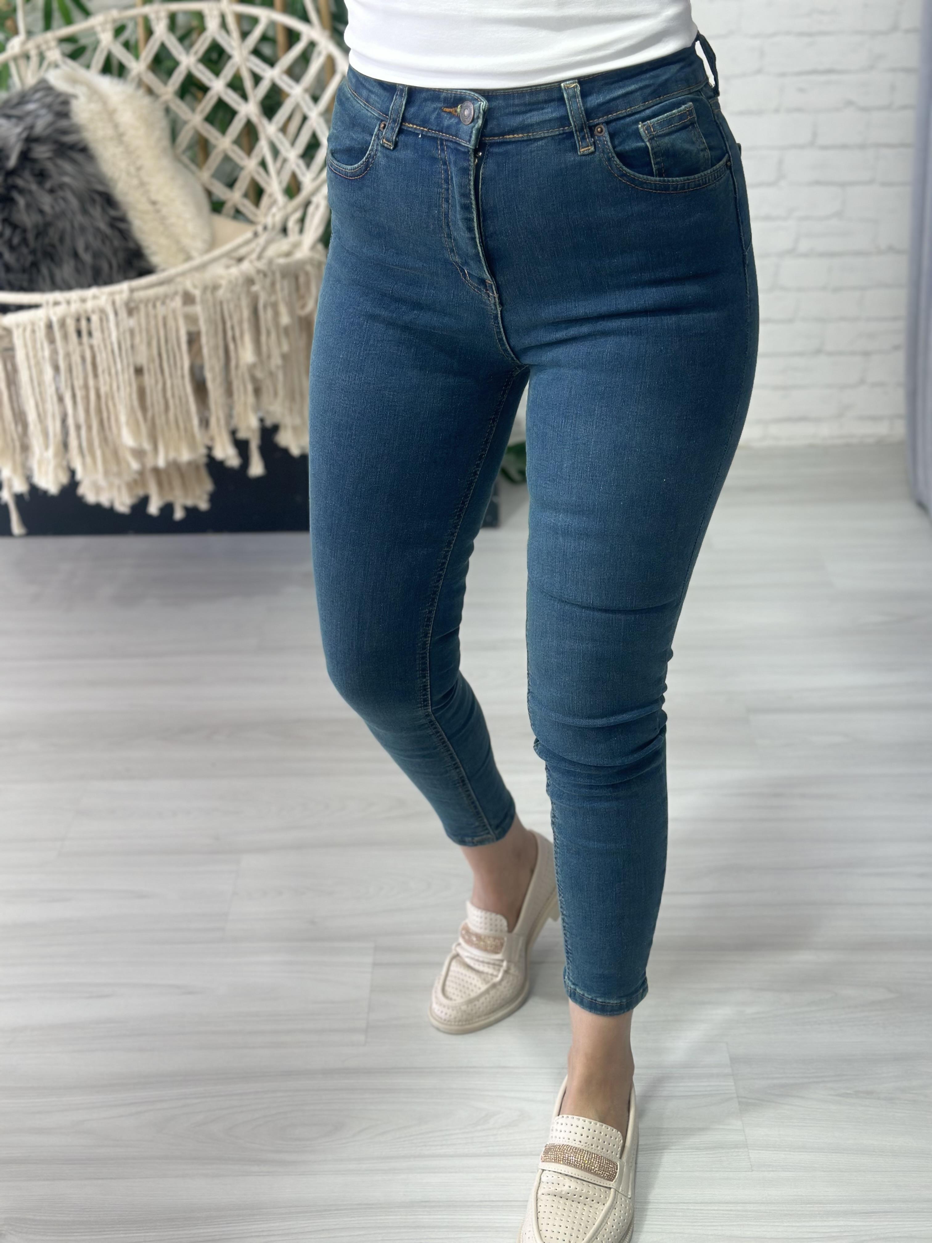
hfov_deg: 30.3
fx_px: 1723
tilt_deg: -47.2
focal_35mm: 48
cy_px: 622
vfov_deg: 39.7
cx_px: 466
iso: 80
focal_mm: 6.86
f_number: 1.78
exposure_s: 1/136
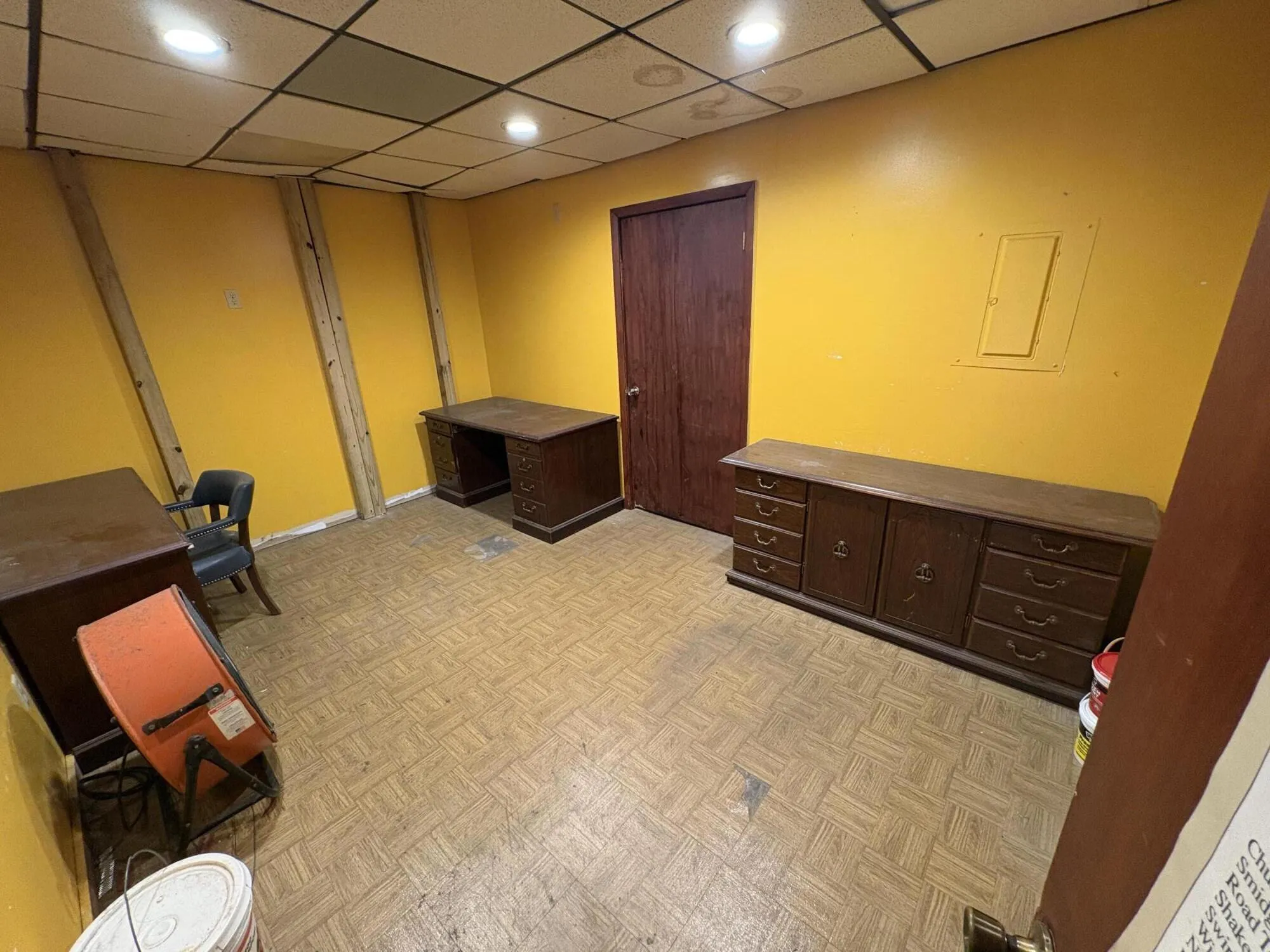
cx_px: 635
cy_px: 476
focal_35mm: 14
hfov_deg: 102.1
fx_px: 514
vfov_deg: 85.7
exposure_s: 1/60
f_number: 2.2
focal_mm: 2.22
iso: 400
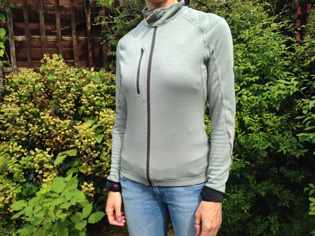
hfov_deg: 55.4
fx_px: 300
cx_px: 158
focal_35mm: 33
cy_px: 118
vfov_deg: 42.9
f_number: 2.4
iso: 50
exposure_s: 1/786
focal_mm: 4.12
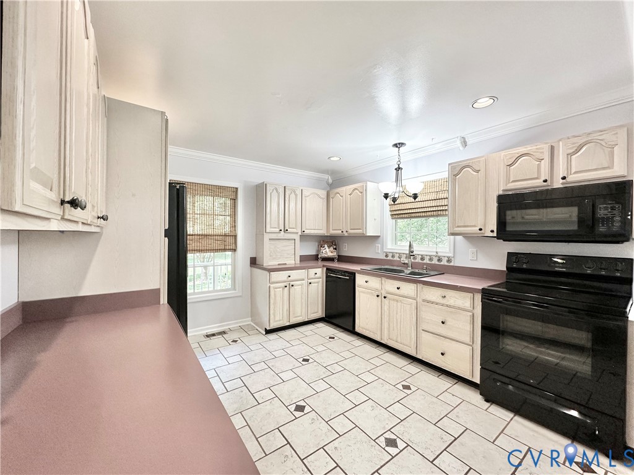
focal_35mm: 14
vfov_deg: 85.7
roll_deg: -0.6
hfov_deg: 102.1
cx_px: 317
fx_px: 256
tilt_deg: -0.7
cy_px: 238
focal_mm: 2.22
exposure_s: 1/120
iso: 160
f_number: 2.2
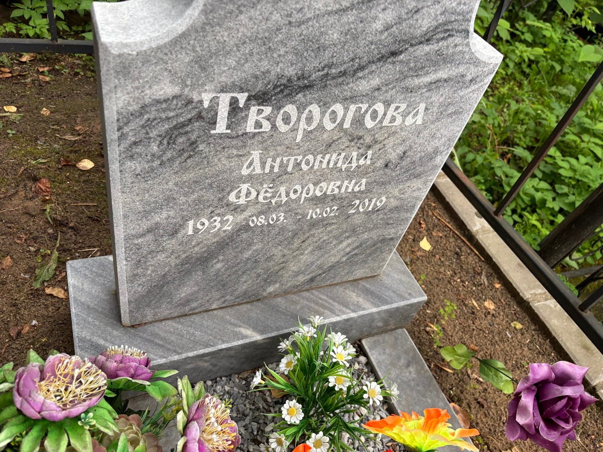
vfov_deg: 53.1
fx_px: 453
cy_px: 226
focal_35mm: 26
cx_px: 302
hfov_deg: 67.3
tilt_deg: -45.6
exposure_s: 1/121
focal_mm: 5.96
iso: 80
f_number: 1.6
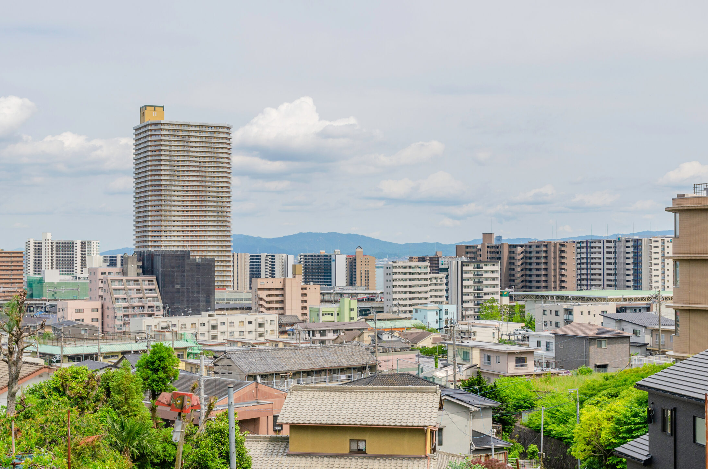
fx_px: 1071
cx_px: 363
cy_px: 250
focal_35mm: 55
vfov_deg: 24.7
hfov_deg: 36.6
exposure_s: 1/400
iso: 100
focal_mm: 31
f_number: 8
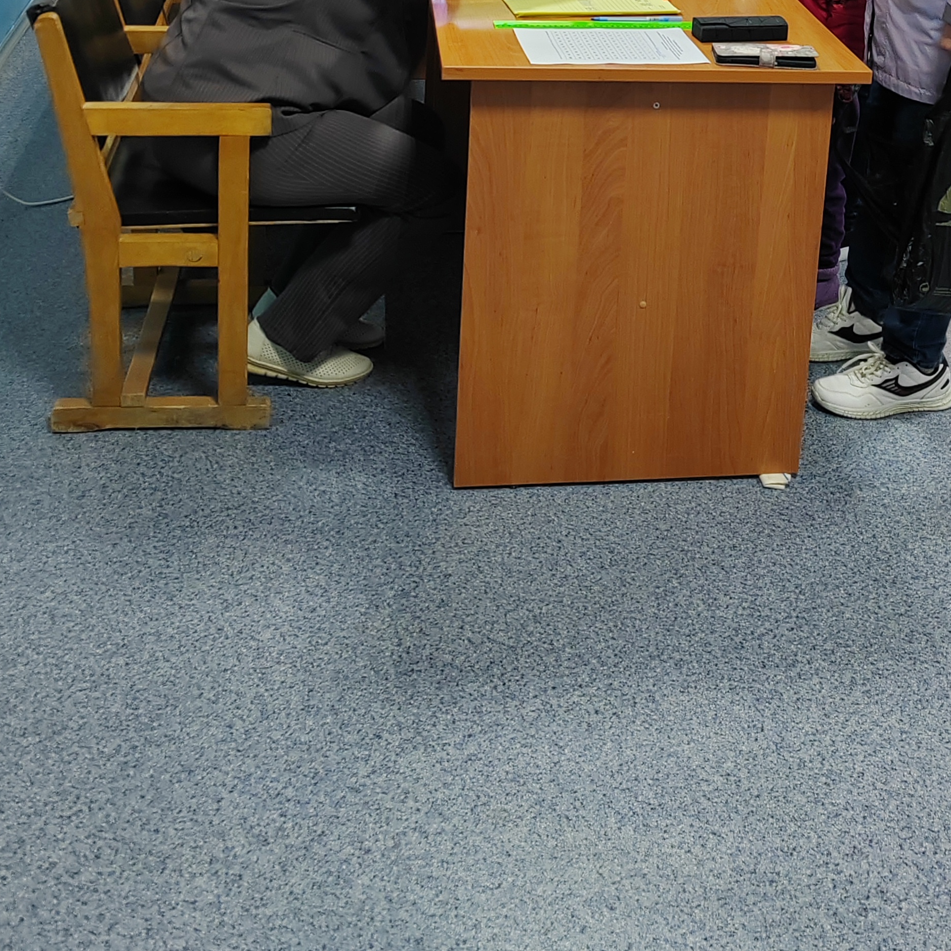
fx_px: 1616
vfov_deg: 30.4
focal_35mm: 52
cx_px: 689
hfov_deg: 32.3
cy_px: -6
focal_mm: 5.52
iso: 400
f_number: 1.9
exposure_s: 1/100
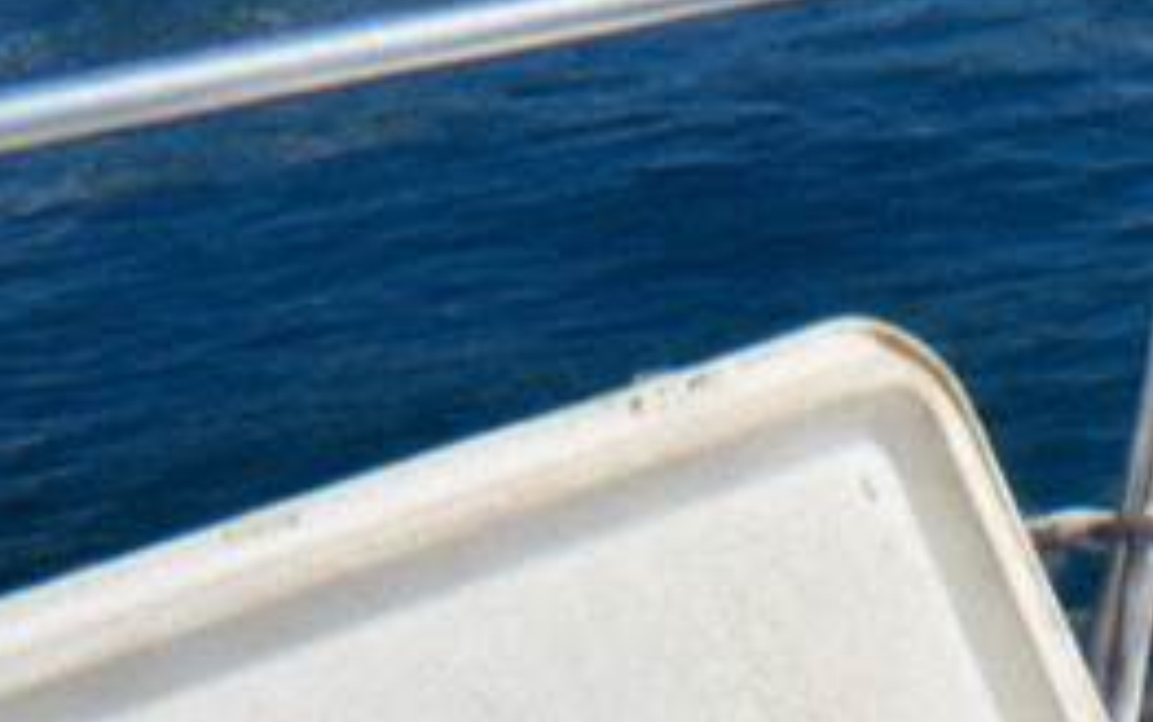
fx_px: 5470
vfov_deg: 7.5
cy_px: 68
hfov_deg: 10.6
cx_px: 2566
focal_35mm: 174
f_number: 4
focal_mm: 35
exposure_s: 1/2000
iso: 500
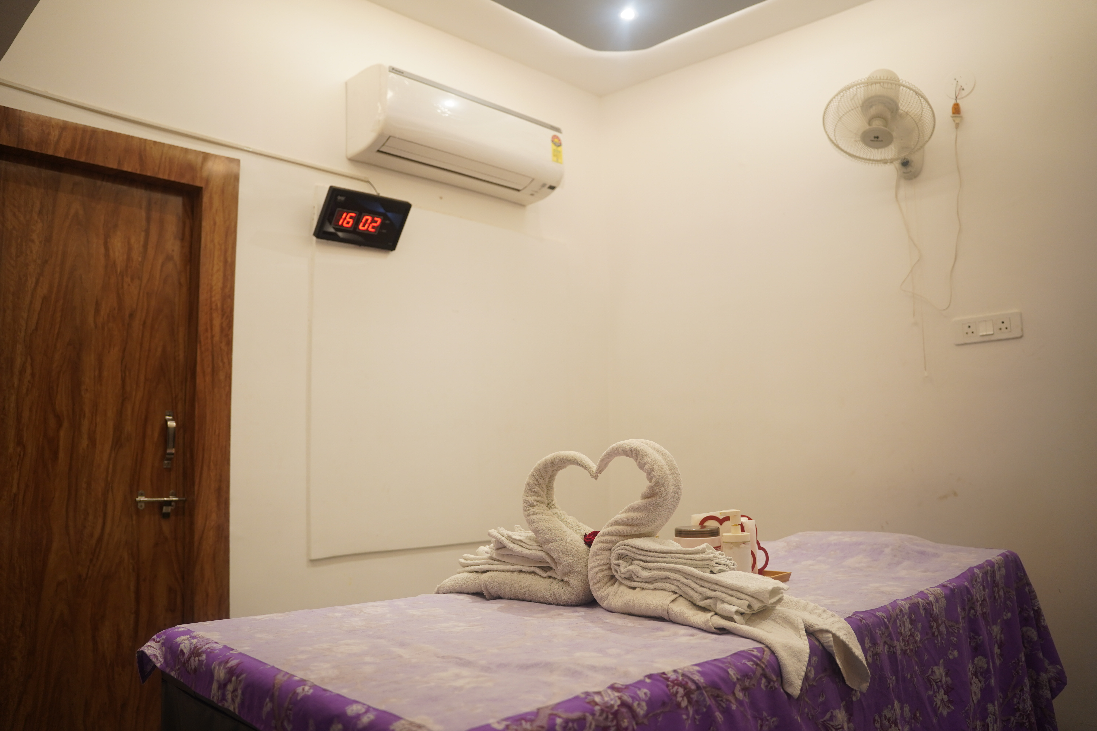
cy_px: 366
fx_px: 853
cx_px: 548
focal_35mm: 28
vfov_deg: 46.4
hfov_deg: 65.5
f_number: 2.8
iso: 640
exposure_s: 1/50
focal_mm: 28
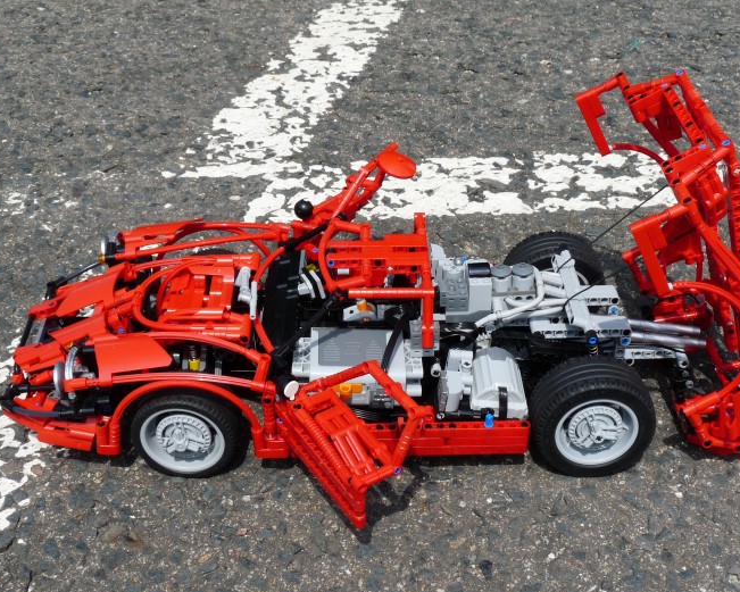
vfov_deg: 31.4
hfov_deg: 38.7
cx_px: 404
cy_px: 332
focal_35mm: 48
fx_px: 1051
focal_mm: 7.1
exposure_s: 1/500
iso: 100
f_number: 6.3
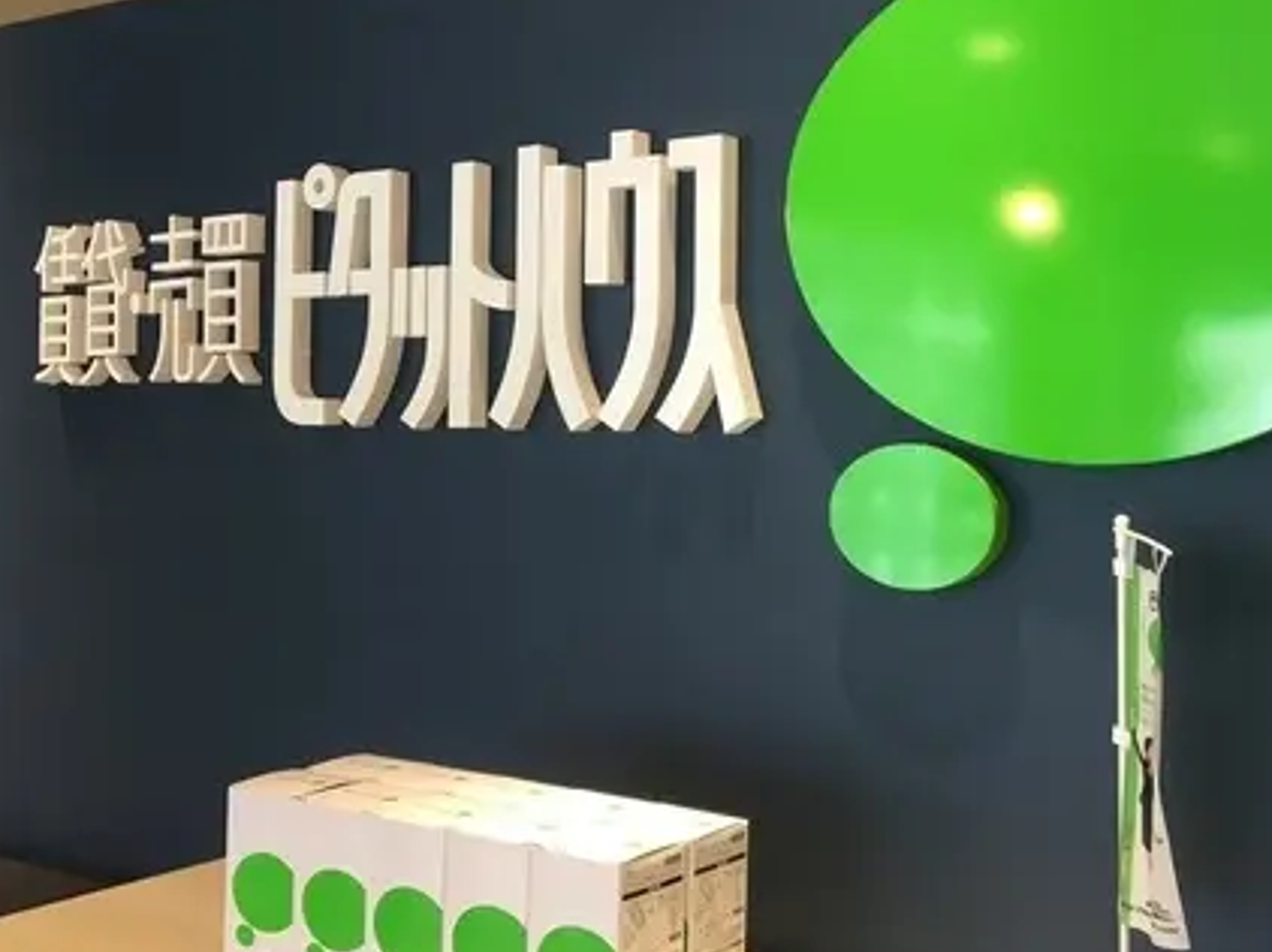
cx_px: 760
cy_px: 371
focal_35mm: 44
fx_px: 1616
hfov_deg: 42.8
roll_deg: -0.2
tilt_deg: +1.9
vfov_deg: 32.7
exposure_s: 1/40
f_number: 2.2
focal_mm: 4.15
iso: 25
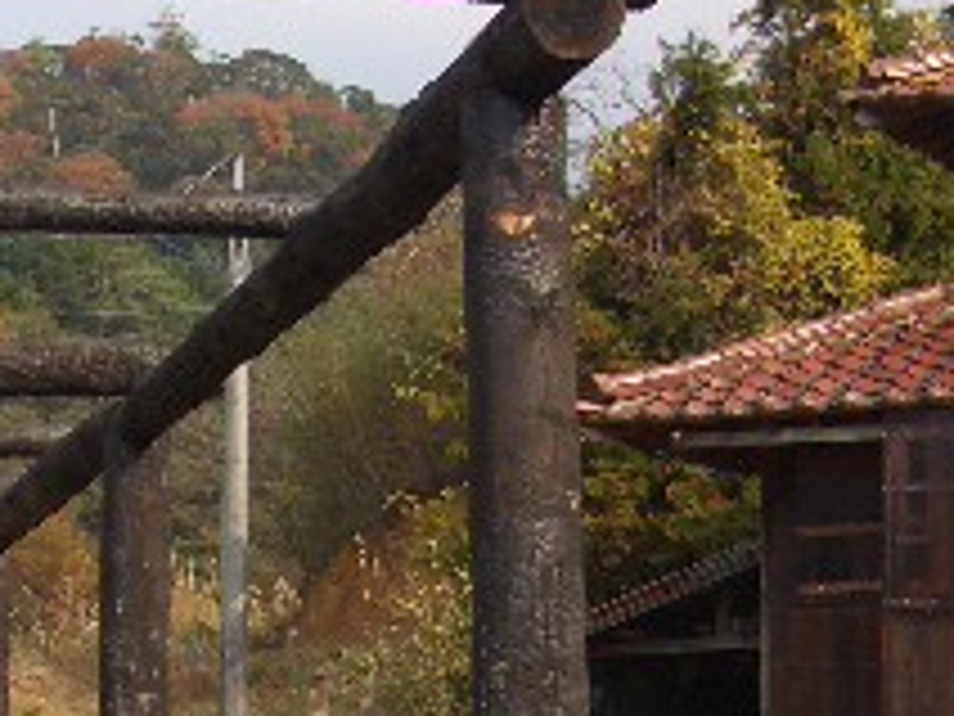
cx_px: -274
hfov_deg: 15.2
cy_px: 887
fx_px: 3417
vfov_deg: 11.7
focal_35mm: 124
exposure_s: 1/640
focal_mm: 6.8
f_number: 2.8
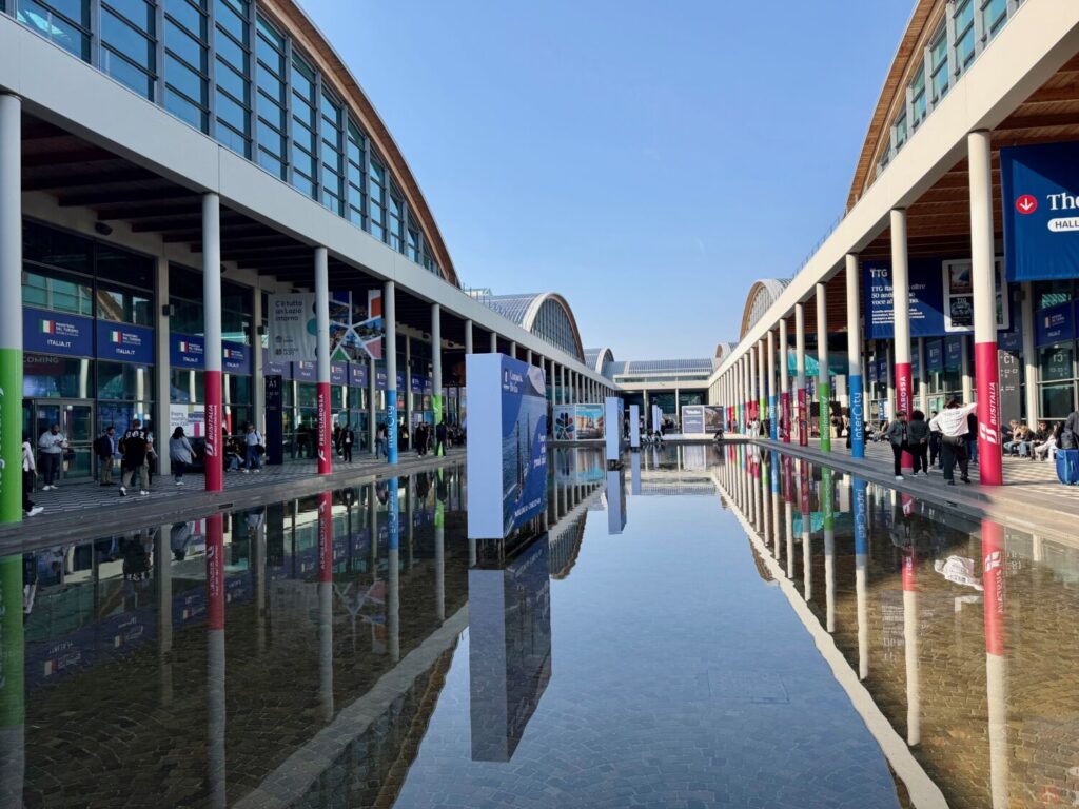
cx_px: 540
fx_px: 748
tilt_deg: +2.1
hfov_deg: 71.6
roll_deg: +1.3
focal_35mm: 24
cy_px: 404
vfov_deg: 56.8
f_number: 1.78
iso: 80
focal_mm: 6.76
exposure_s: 1/2907
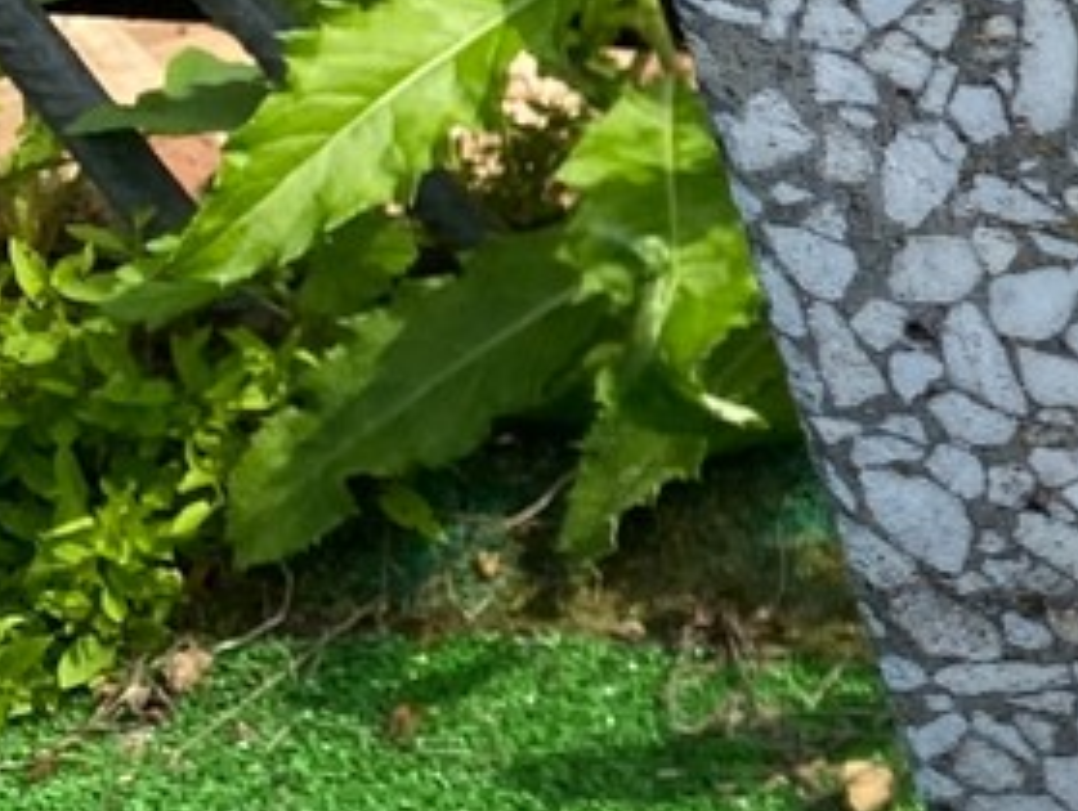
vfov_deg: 11.1
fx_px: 4178
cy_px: 201
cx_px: 2747
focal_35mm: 134
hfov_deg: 11.5
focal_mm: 4.25
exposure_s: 1/733
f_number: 1.8
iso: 32
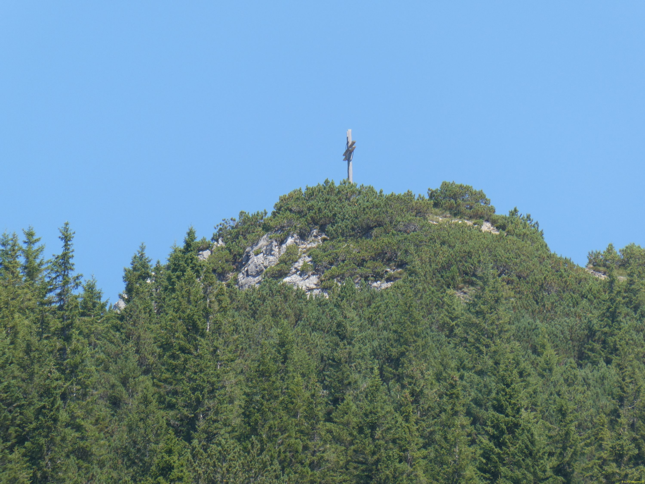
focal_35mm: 720
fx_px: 13416
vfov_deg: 2.1
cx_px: 322
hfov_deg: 2.8
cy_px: 242
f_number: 6.4
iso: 80
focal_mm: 129
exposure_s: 1/160
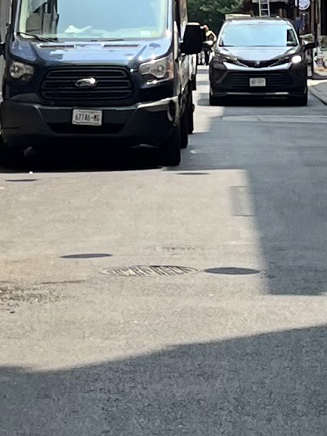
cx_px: 227
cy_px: -275
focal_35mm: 182
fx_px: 2292
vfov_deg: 10.4
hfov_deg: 8.2
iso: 50
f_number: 1.6
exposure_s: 1/1212
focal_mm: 5.1
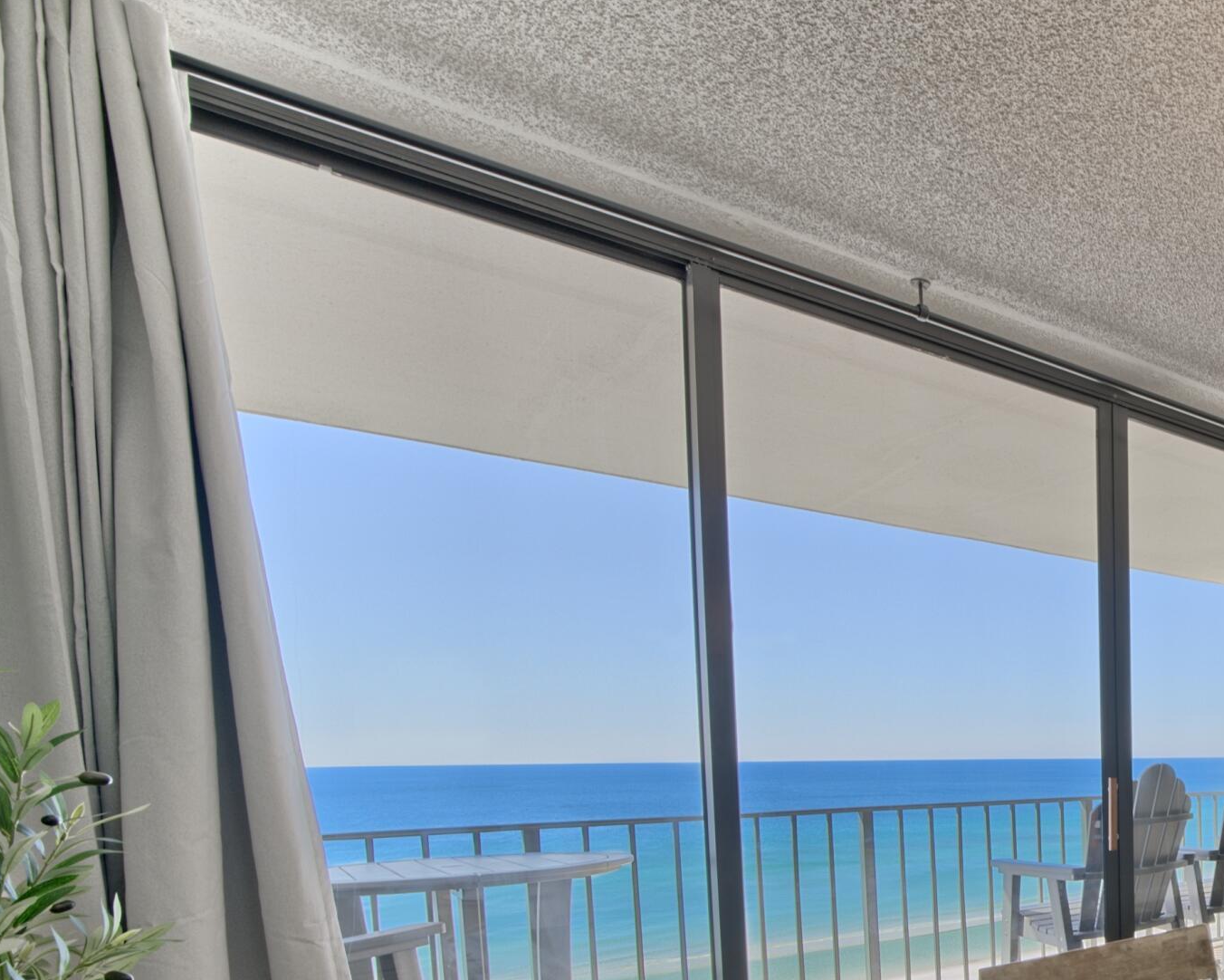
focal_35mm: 25
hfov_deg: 51.7
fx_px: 906
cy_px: 829
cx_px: 1268
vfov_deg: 51.9
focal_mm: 12
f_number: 8
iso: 500
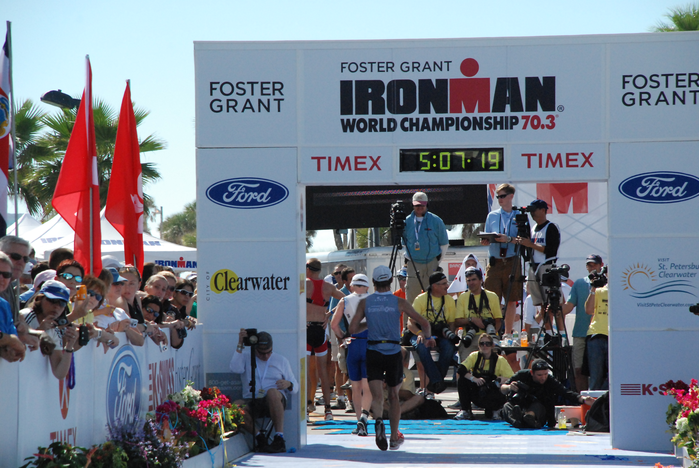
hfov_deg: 10.1
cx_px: 350
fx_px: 3937
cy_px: 234
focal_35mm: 202
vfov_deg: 6.8
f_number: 10
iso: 1600
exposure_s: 1/2500
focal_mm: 135
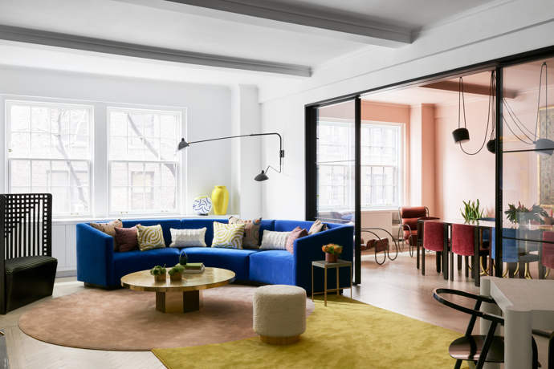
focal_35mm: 35
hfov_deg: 54.4
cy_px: 184
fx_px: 539
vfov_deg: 37.9
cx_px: 277
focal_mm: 35
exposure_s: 6
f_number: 11
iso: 100
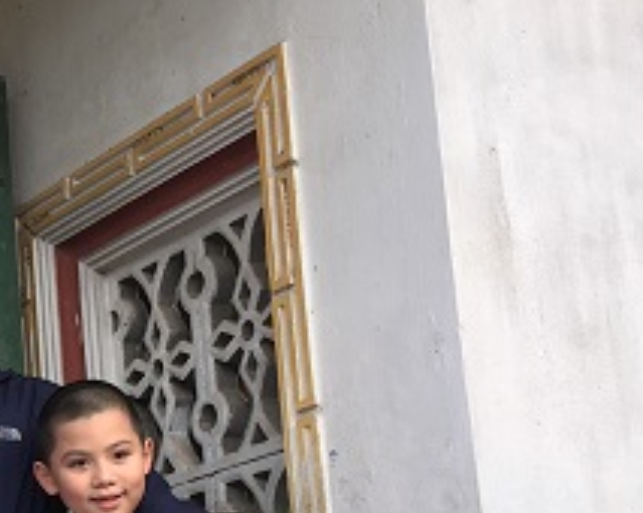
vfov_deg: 16.1
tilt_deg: +10.8
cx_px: -254
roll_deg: +1.6
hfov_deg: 18.7
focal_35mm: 93
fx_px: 1768
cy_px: 548
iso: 25
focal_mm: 4.15
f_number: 2.2
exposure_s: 1/147
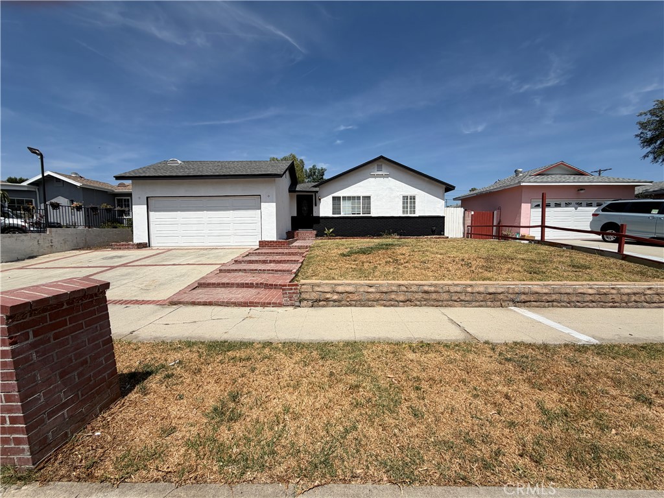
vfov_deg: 85.7
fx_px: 269
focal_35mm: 14
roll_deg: +0.2
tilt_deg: -3.8
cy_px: 249
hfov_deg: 102.1
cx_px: 332
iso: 20
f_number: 2.2
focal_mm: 2.22
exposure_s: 1/1464
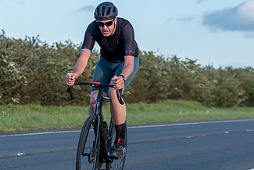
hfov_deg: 12.5
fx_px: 1158
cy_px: 35
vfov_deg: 8.4
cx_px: 85
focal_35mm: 164
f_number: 3.5
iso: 160
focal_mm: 70
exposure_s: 1/1000
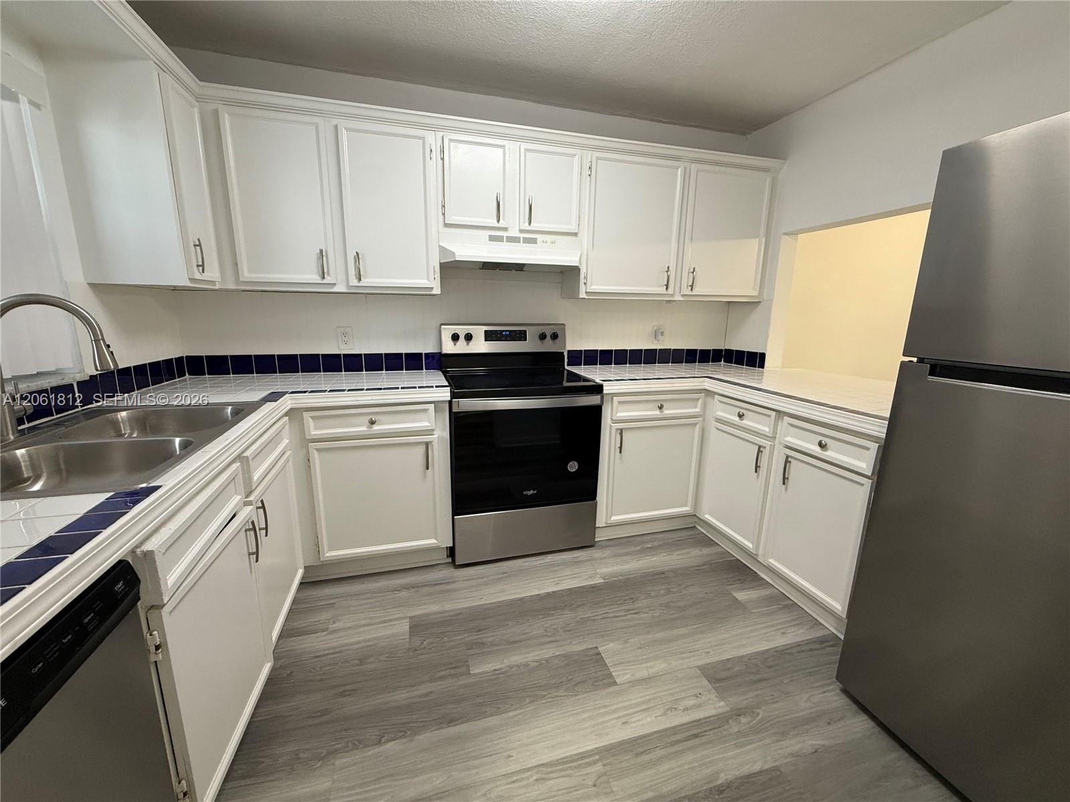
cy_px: 401
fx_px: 433
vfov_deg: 85.7
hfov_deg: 102.1
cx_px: 535
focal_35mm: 14
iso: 320
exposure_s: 1/87
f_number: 2.2
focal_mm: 2.22
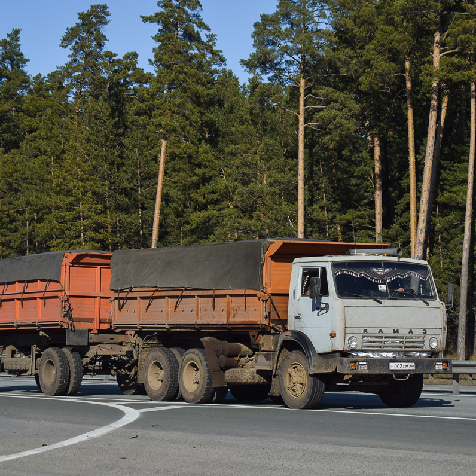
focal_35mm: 106
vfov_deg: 16.5
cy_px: 238
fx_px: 1643
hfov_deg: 16.5
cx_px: 223
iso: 200
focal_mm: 55
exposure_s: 1/1600
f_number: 7.1
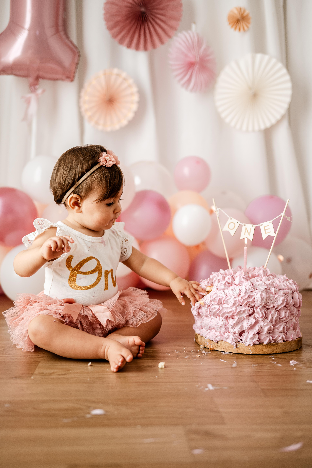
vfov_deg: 48.5
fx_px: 520
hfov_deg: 33.4
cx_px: 156
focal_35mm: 40
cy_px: 234
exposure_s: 1/250
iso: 200
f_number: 2
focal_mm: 40
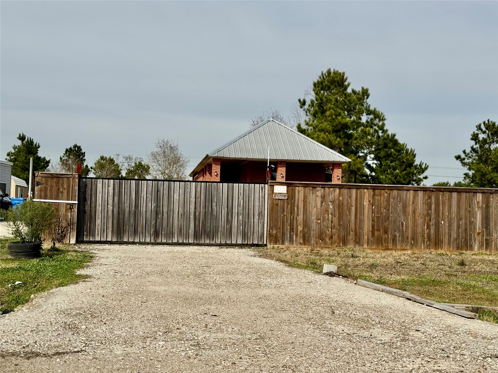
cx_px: 249
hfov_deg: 39.7
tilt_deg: +0.5
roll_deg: -1.9
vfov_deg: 30.3
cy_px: 186
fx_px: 691
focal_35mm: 48
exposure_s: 1/7937
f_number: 1.78
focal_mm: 6.76
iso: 64
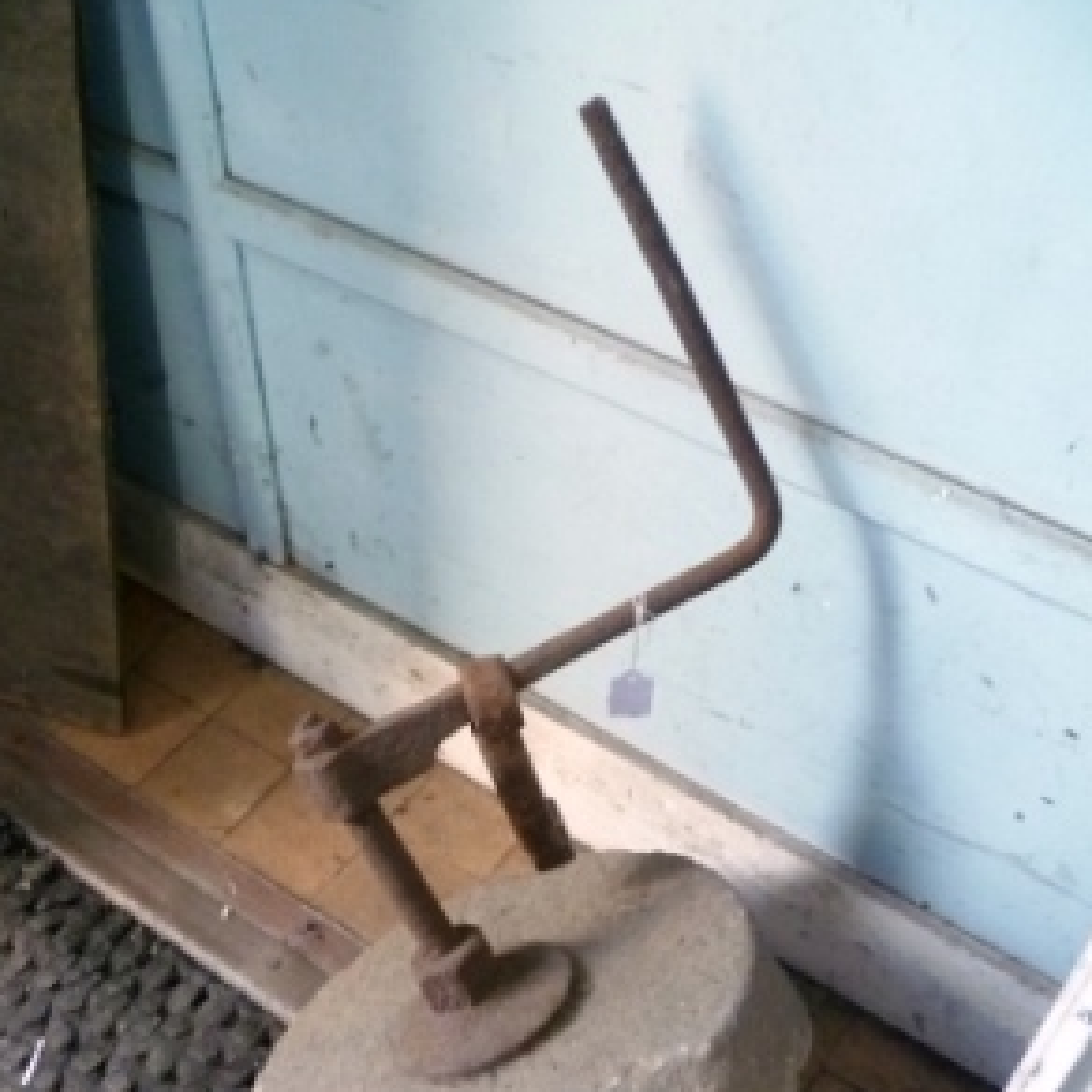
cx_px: 471
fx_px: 1356
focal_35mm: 38
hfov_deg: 43.8
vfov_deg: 42.4
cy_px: 826
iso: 400
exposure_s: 1/30
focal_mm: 5
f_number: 2.8
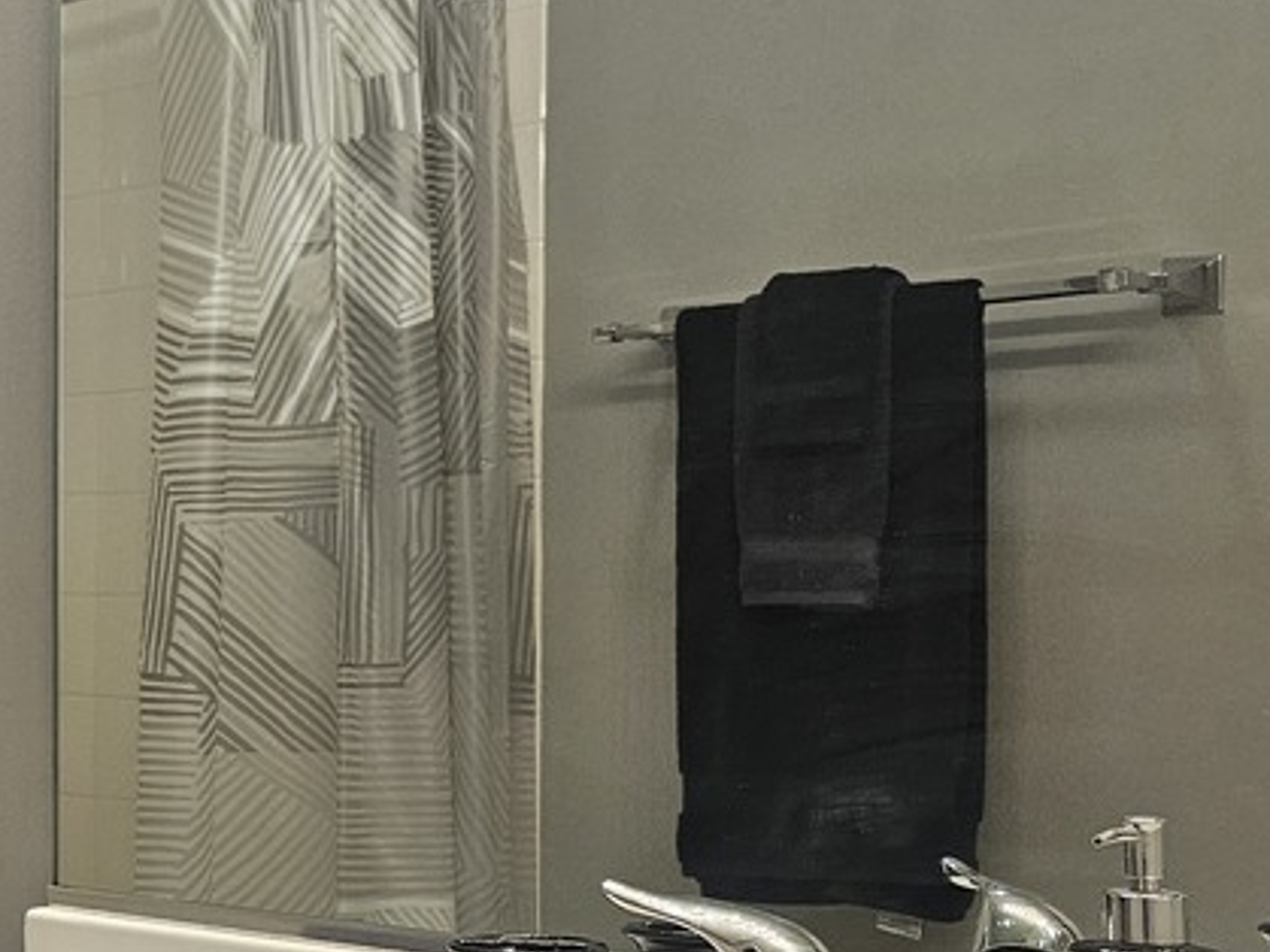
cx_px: -682
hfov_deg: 20.7
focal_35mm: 79
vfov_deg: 18.6
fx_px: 2898
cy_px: 531
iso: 200
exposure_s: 1/120
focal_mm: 6.3
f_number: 1.7
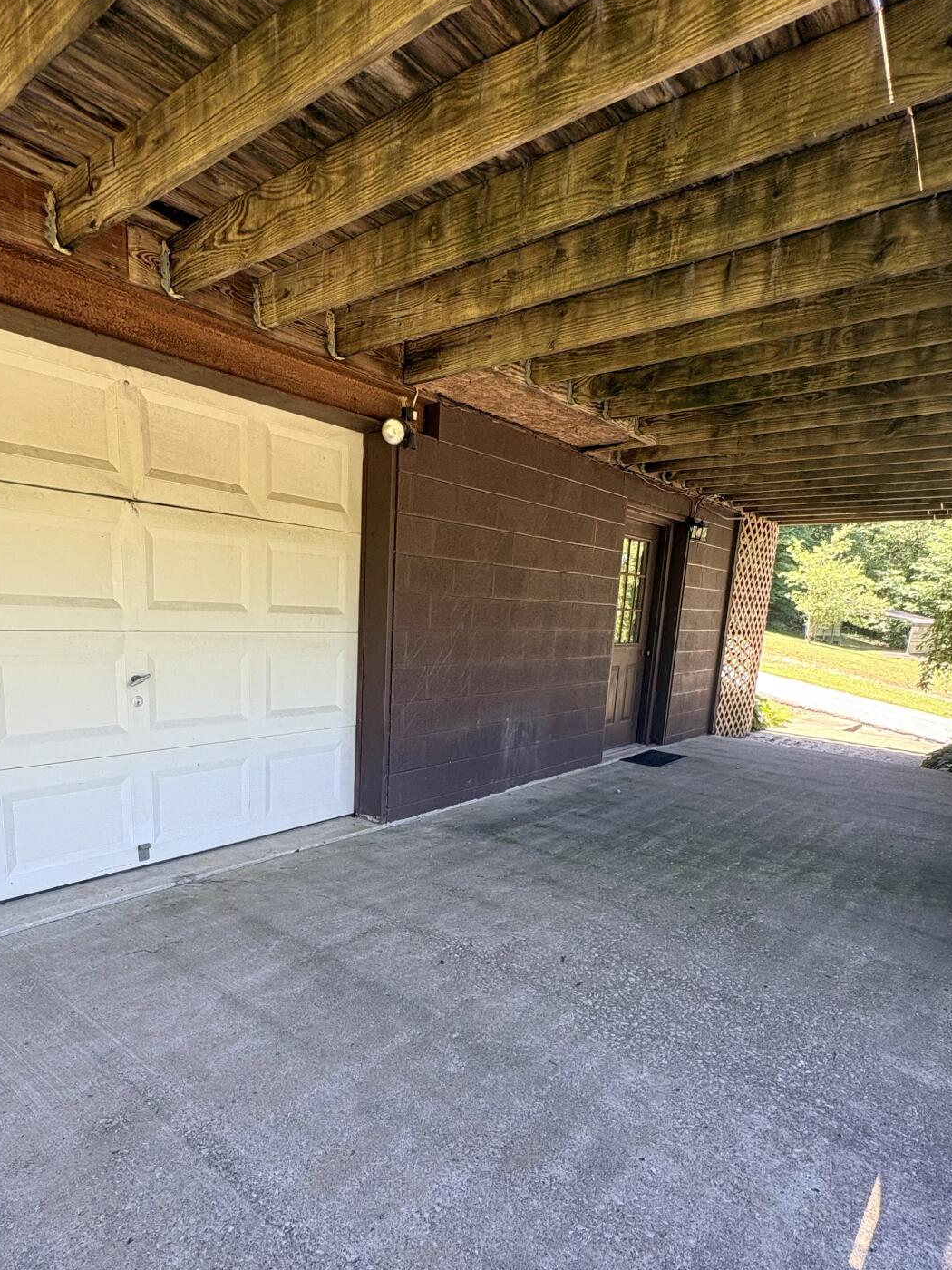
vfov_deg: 80.6
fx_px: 733
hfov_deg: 65.7
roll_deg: -2.3
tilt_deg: -11.8
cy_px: 770
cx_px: 409
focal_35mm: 20
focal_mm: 2.22
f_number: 2.2
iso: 64
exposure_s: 1/99
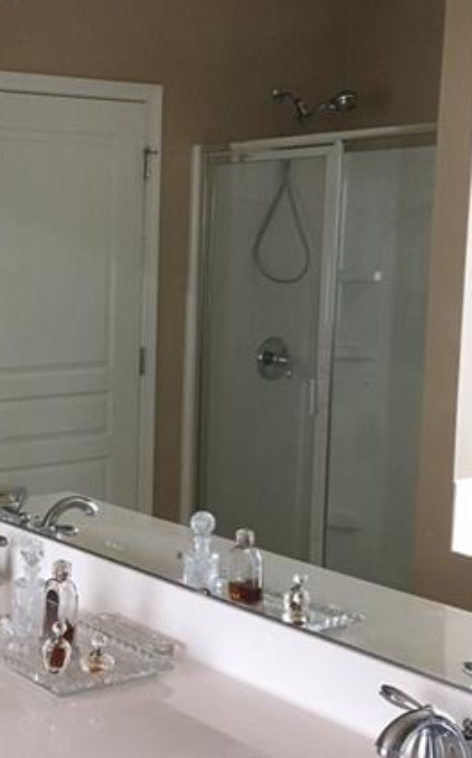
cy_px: 392
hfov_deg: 22.0
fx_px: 1155
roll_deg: -0.4
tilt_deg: -8.2
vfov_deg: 36.3
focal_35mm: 56
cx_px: -25
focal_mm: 4.15
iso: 100
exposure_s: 1/30
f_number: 2.2
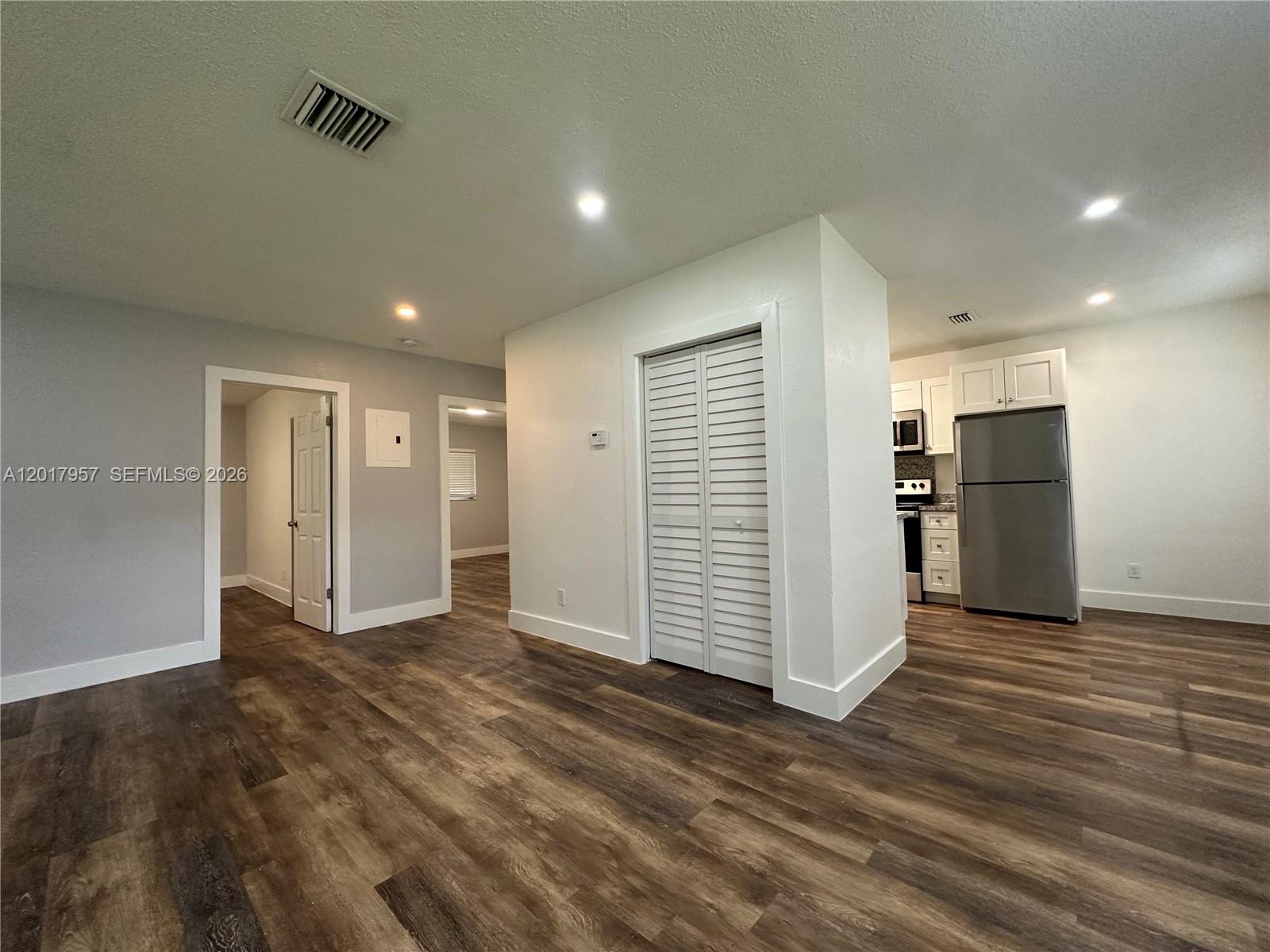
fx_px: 514
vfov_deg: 85.7
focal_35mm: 14
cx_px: 635
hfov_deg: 102.1
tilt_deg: +2.3
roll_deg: +1.3
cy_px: 476
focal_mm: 2.22
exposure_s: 1/60
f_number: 2.2
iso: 200
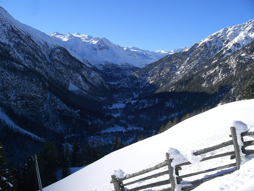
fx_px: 279
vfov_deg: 37.7
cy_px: 96
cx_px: 127
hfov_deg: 49.0
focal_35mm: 38
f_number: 4.4
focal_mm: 6.3
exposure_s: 1/640
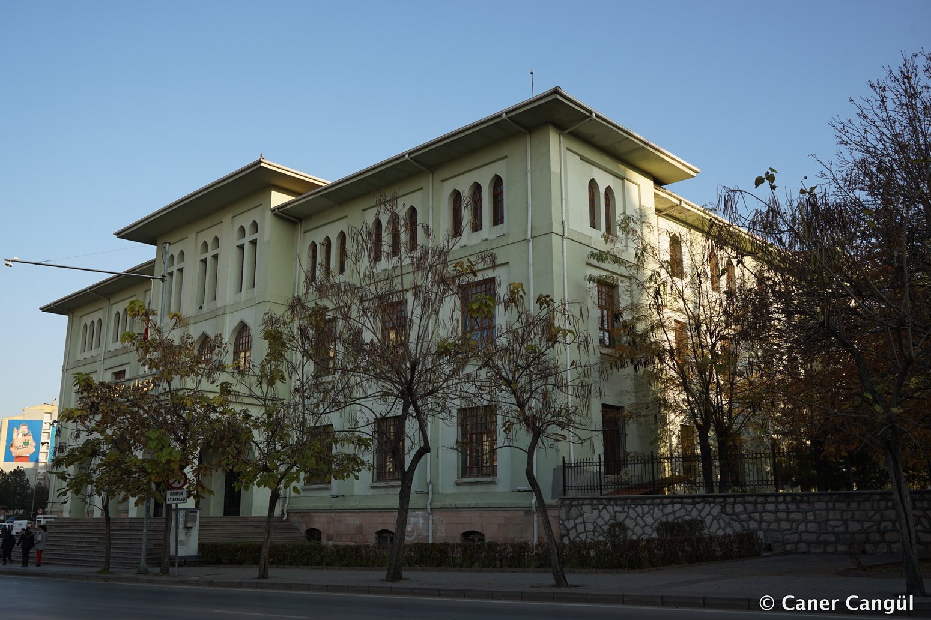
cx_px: 456
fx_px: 827
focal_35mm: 32
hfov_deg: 58.7
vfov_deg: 41.1
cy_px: 314
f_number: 7.1
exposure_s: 1/160
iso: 100
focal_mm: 31
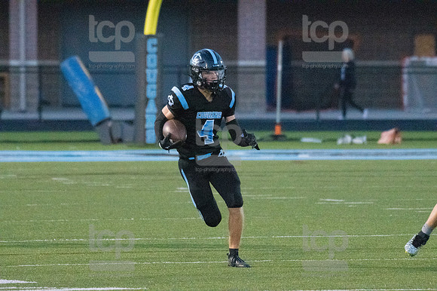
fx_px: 5277
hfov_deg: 4.7
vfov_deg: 3.2
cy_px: 146
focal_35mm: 435
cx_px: 218
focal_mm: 290
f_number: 5.6
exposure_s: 1/2000
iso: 8000
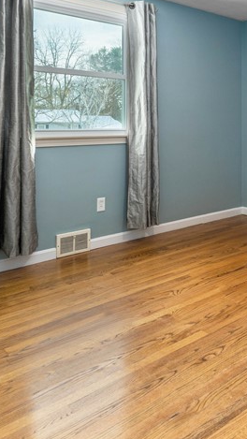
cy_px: 121
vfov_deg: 55.8
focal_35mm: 34
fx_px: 396
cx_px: 219
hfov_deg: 33.0
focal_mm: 14
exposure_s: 1/60
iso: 100
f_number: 8
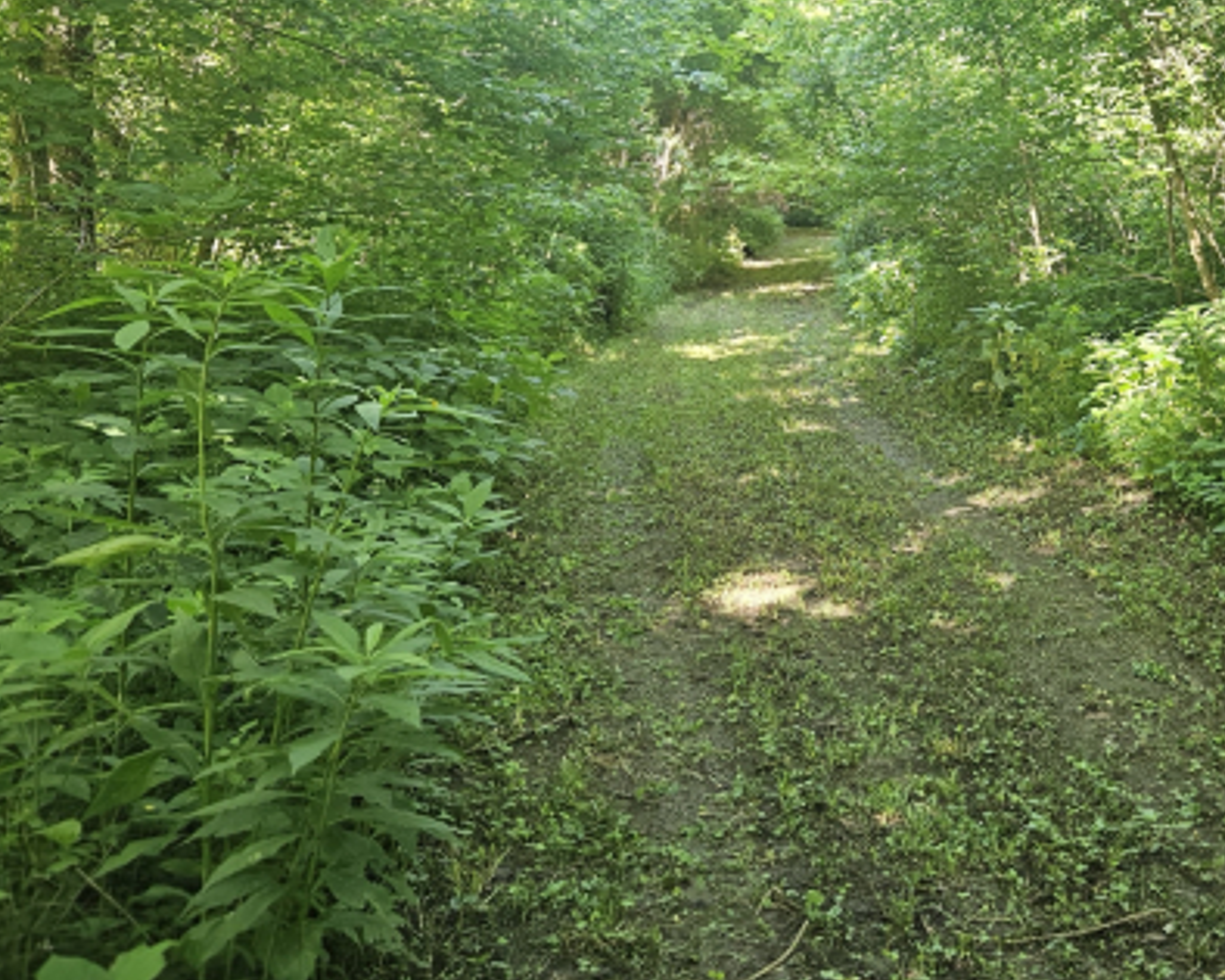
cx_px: 835
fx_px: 1377
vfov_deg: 38.6
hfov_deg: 47.0
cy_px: 311
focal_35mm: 38
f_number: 1.8
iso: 125
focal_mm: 5.4
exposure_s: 1/120
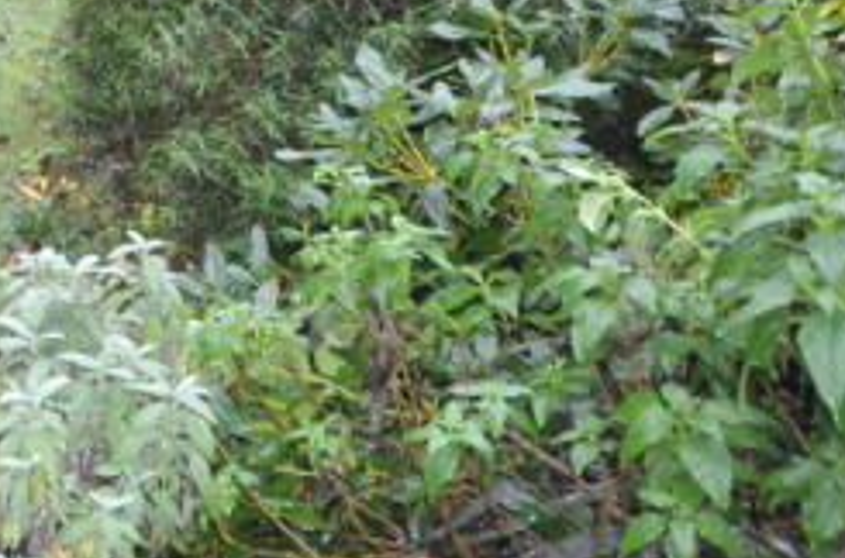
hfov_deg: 29.0
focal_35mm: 60
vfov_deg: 21.9
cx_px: -155
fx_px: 1413
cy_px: 65
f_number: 5
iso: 3200
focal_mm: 15
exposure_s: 1/60
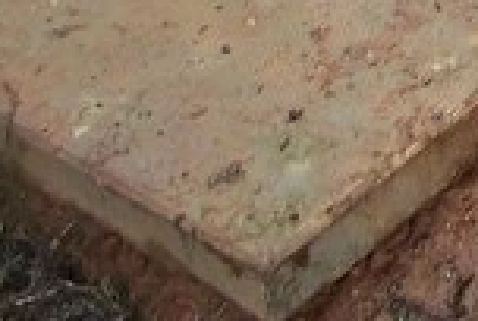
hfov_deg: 7.9
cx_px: 1236
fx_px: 3140
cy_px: -809
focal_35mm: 236
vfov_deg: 5.3
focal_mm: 7.54
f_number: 2.8
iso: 80
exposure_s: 1/200
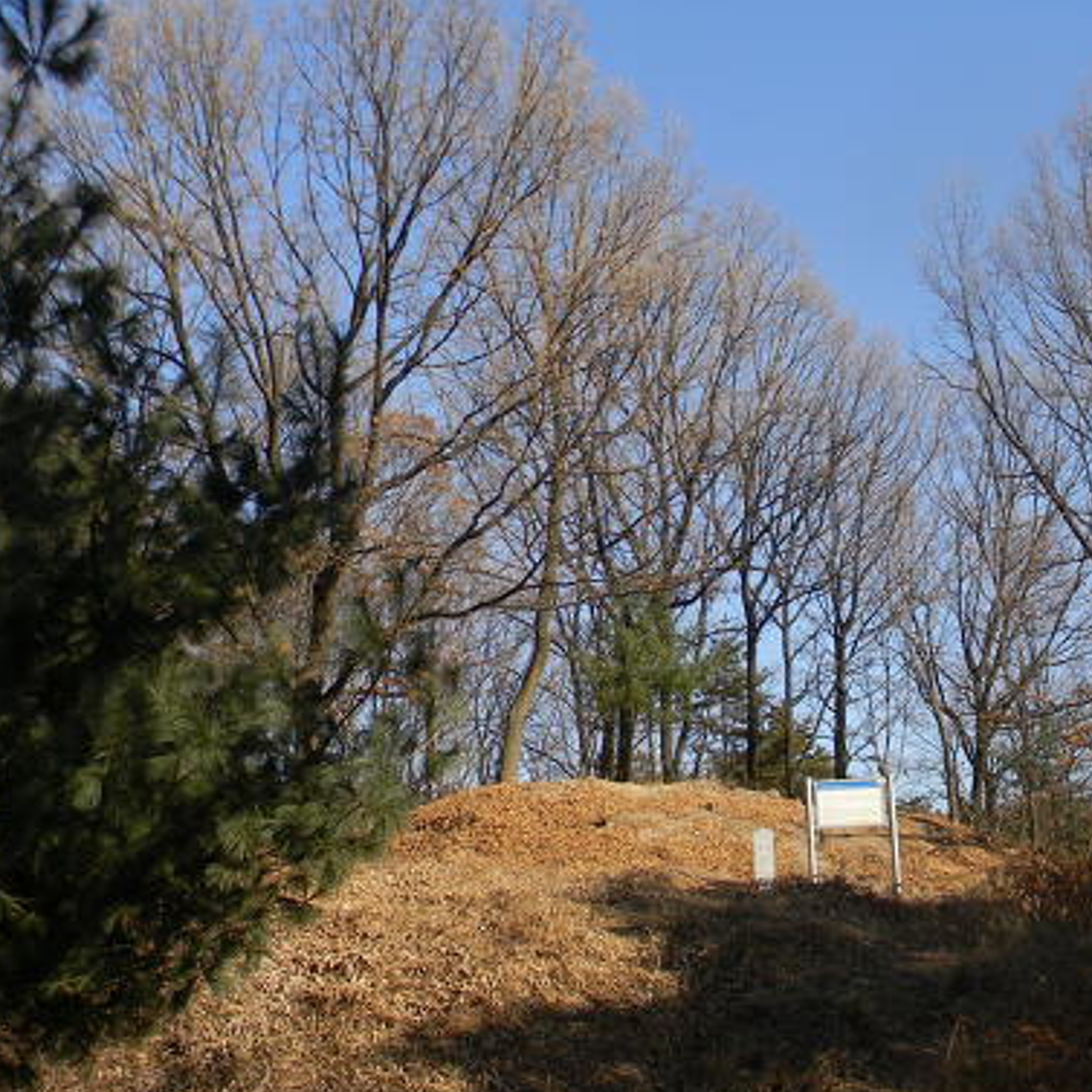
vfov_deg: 36.8
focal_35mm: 46
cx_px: 608
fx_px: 1642
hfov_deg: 36.7
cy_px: 592
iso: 80
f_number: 3.5
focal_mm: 5
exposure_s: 1/703
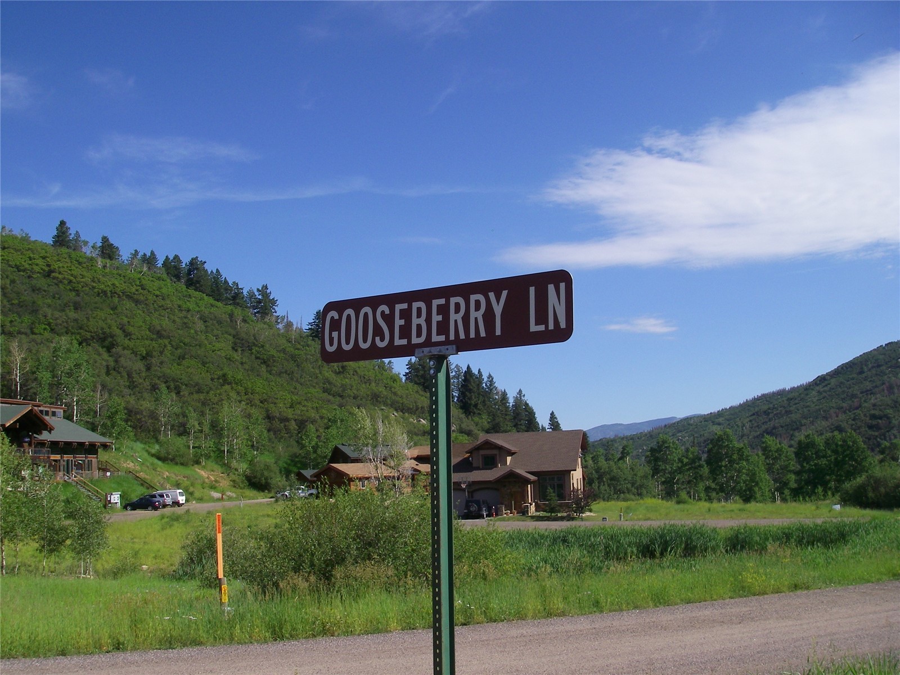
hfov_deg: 49.0
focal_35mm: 38
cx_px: 450
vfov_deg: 37.7
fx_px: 988
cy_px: 338
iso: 64
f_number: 6.6
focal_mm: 6.3
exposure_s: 1/250
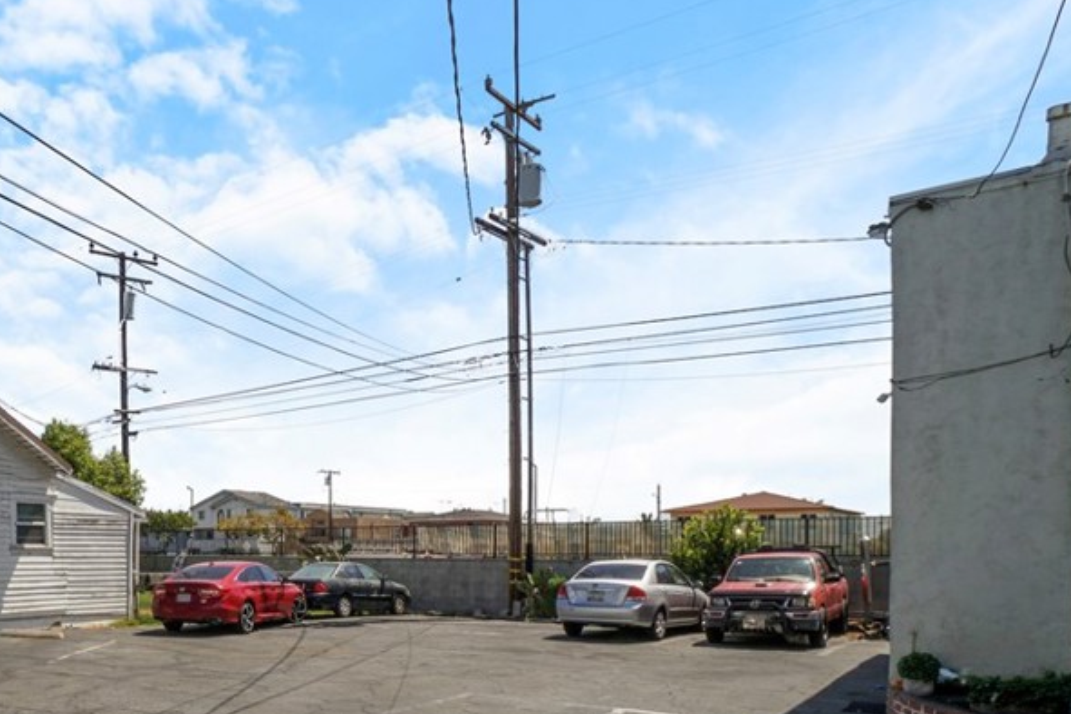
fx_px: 773
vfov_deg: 46.8
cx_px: 190
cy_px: 577
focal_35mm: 26
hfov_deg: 62.5
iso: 100
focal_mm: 10
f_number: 22
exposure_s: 1/40
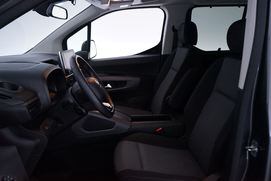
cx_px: 136
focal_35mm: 30
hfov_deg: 61.9
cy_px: 90
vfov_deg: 43.6
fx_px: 226
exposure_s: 1/160
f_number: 3.5
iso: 6400
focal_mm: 30
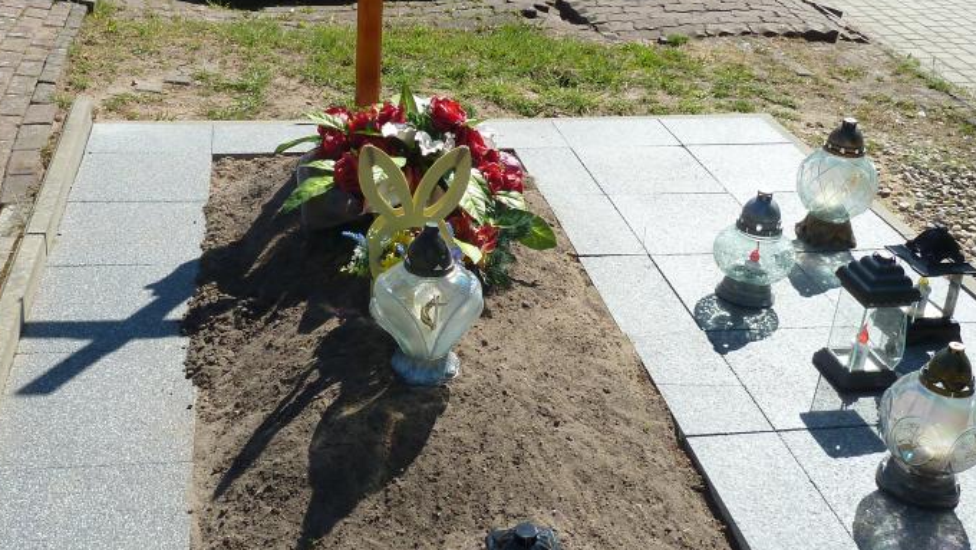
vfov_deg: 29.0
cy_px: 215
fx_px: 1061
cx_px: 415
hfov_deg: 49.2
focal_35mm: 41
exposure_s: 1/400
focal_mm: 4.1
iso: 80
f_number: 4
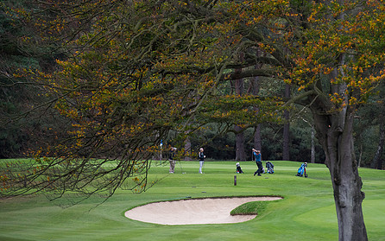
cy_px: 98
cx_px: 236
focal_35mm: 265
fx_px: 2781
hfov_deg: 7.9
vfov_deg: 5.0
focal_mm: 200
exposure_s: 1/1000
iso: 1000
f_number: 4
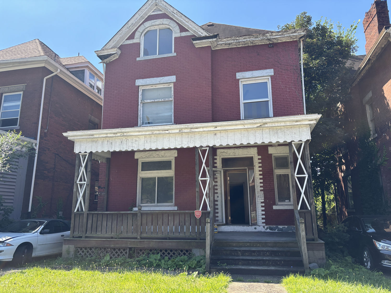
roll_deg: -0.9
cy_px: 146
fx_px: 294
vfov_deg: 53.1
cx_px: 196
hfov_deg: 67.3
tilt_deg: +12.2
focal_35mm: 26
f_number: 1.6
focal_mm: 5.96
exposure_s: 1/811
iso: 50
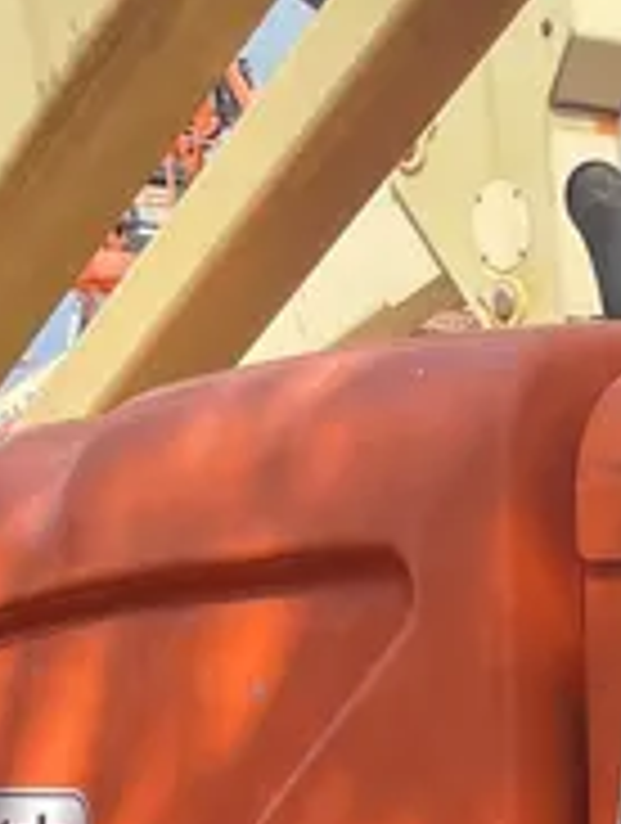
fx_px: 2479
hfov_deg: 13.2
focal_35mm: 104
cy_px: 1317
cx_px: 1035
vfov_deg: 16.7
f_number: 1.6
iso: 50
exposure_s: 1/1795
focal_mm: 4.2
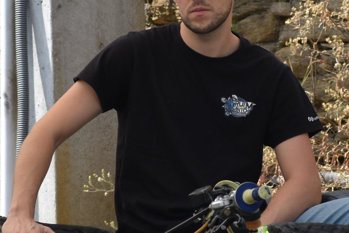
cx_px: 202
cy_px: 80
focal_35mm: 1264
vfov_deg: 1.1
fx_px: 12254
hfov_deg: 1.6
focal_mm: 210
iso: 400
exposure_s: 1/1250
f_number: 5.3
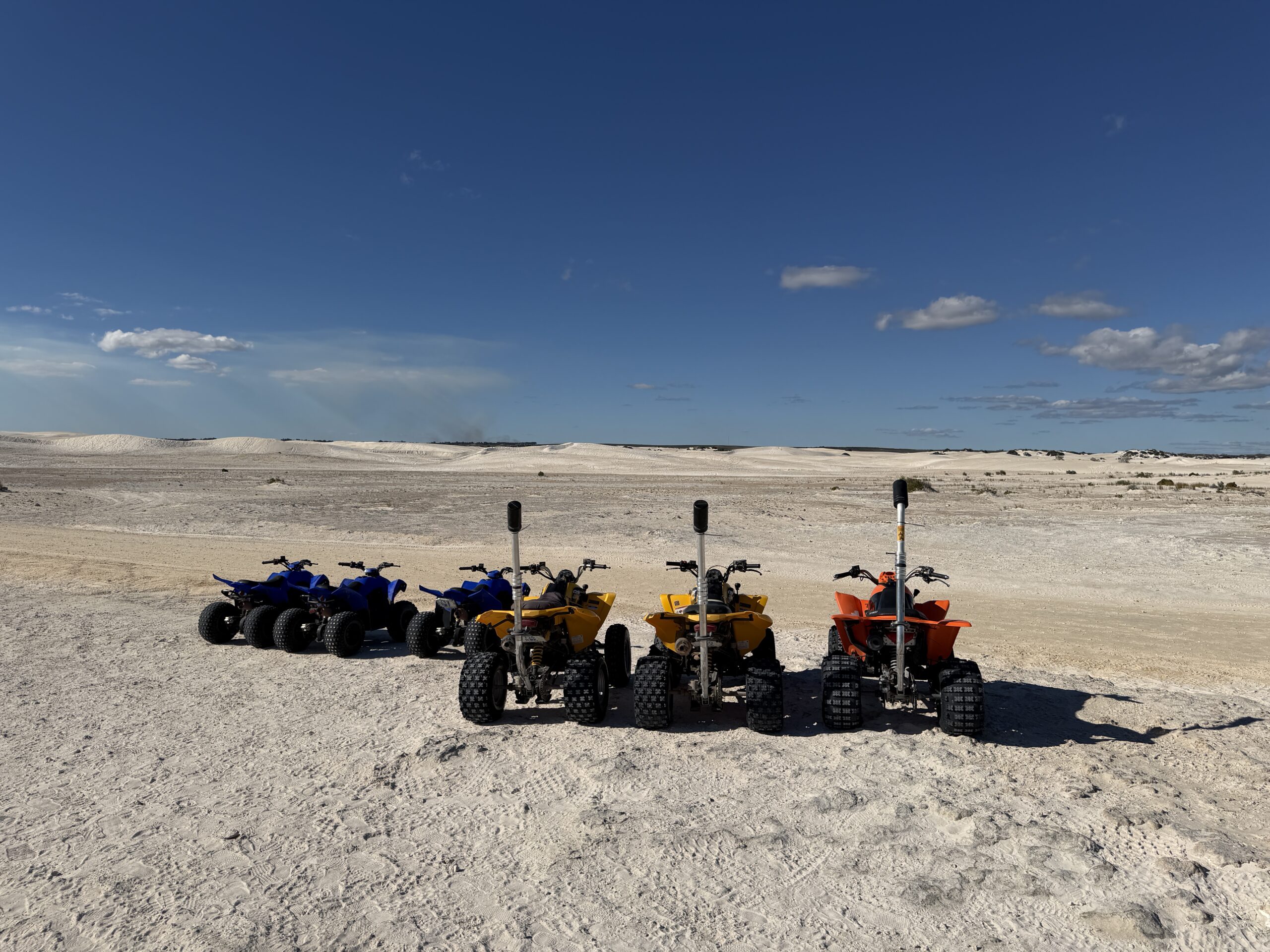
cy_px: 476
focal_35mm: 24
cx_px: 635
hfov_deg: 71.6
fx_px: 881
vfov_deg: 56.8
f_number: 1.78
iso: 80
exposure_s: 1/11905
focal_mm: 6.76
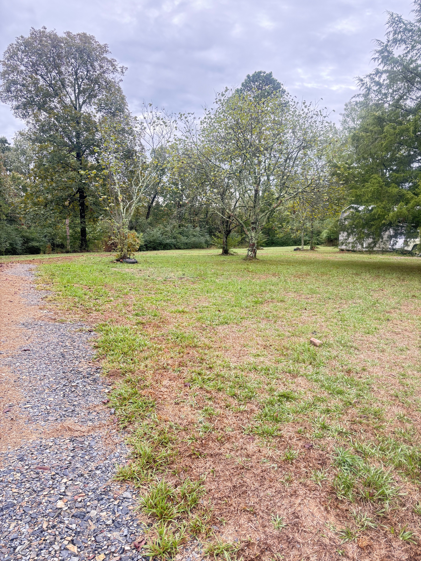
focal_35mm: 26
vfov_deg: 67.3
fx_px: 422
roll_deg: -1.0
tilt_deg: -8.5
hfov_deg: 53.1
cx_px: 210
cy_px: 280
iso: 64
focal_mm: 5.96
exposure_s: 1/154
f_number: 1.6
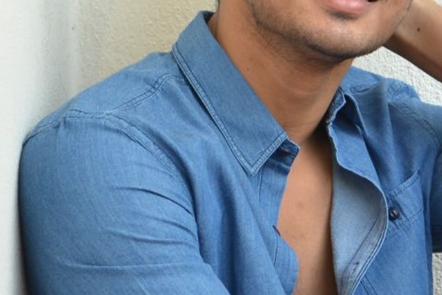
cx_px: 532
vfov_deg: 6.1
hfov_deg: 9.0
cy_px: 256
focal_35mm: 226
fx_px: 2771
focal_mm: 45
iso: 500
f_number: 5.6
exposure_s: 1/125
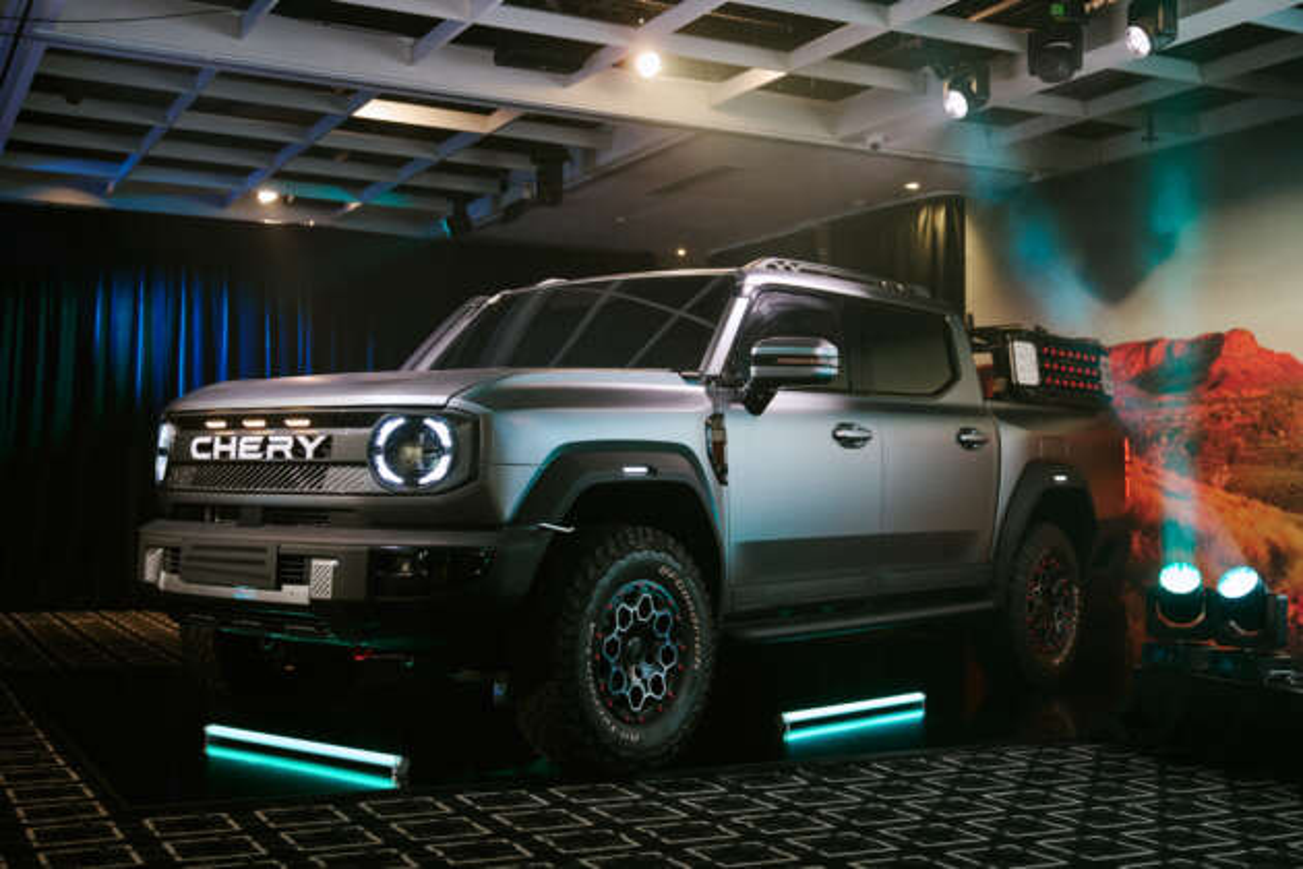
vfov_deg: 31.9
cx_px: 652
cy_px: 434
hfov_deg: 46.4
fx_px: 1520
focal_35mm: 42
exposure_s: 1/200
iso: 1250
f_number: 2.8
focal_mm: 42
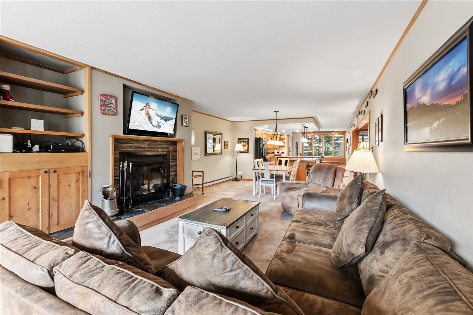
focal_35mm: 15
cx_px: 236
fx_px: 197
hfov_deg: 100.4
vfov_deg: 77.3
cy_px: 158
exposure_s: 1/20
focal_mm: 10
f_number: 8
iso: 800
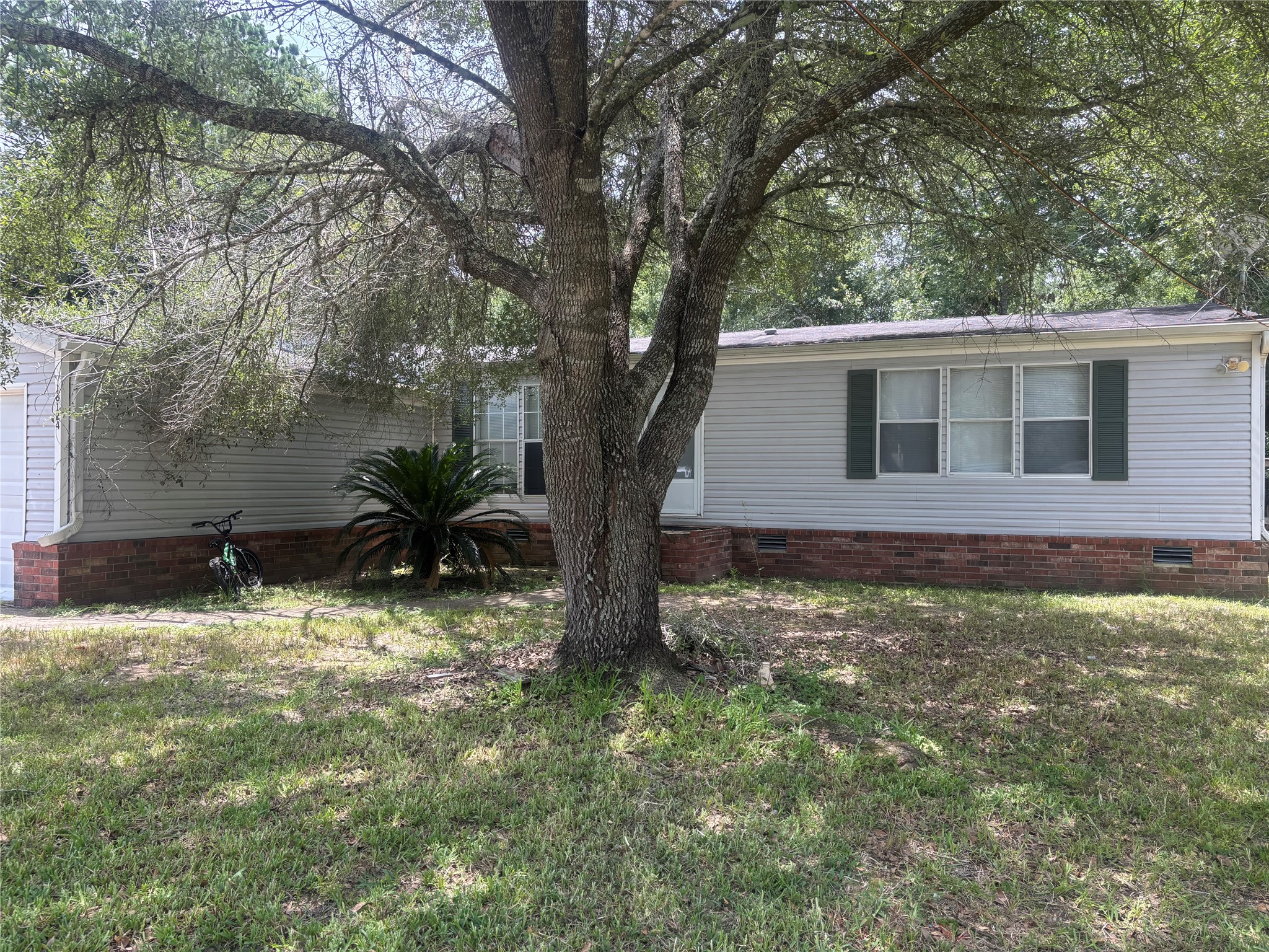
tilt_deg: +0.9
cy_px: 476
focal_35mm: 26
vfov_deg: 53.1
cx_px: 634
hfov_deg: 67.3
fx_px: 953
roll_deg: -0.1
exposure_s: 1/343
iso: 50
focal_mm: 5.96
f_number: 1.6
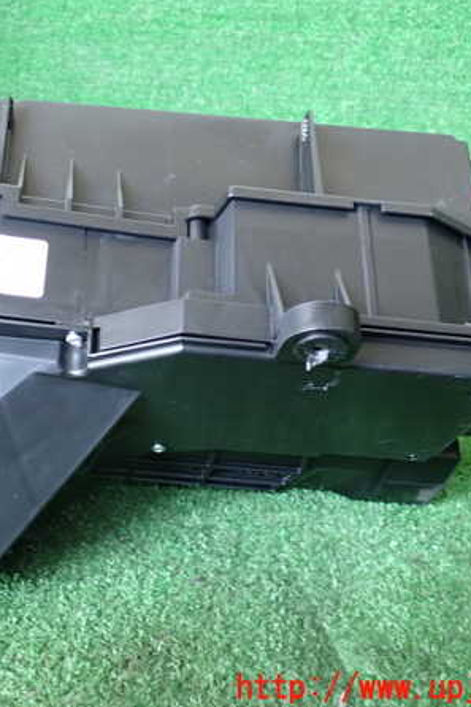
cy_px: 352
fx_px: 825
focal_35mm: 42
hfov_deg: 31.3
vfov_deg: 46.4
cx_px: 119
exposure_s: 1/30
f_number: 2.3
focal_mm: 5.4
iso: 250
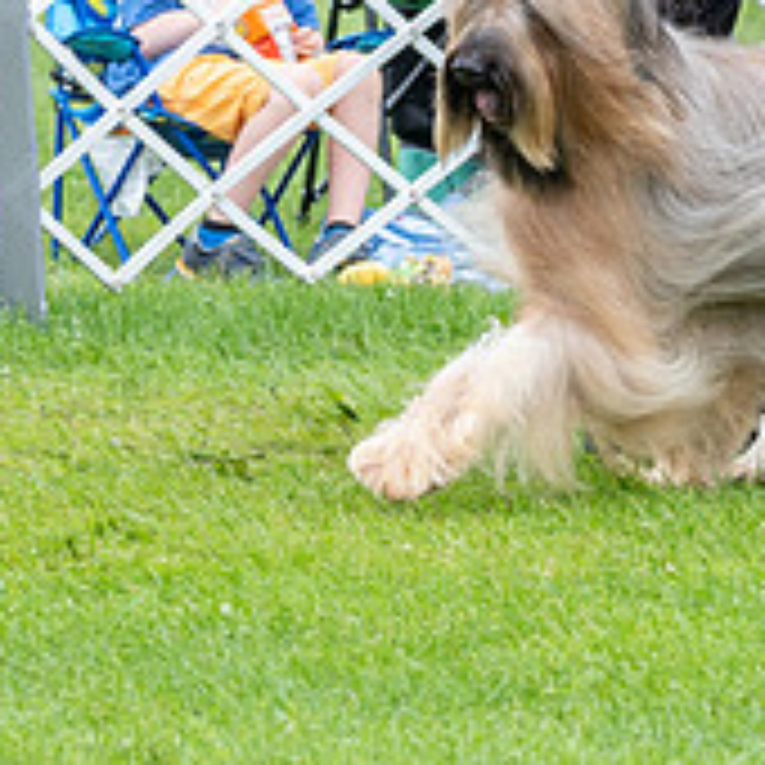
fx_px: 13051
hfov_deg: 3.4
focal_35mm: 522
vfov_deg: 3.4
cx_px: 628
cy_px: -32
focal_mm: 147
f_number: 5
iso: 400
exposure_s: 1/800
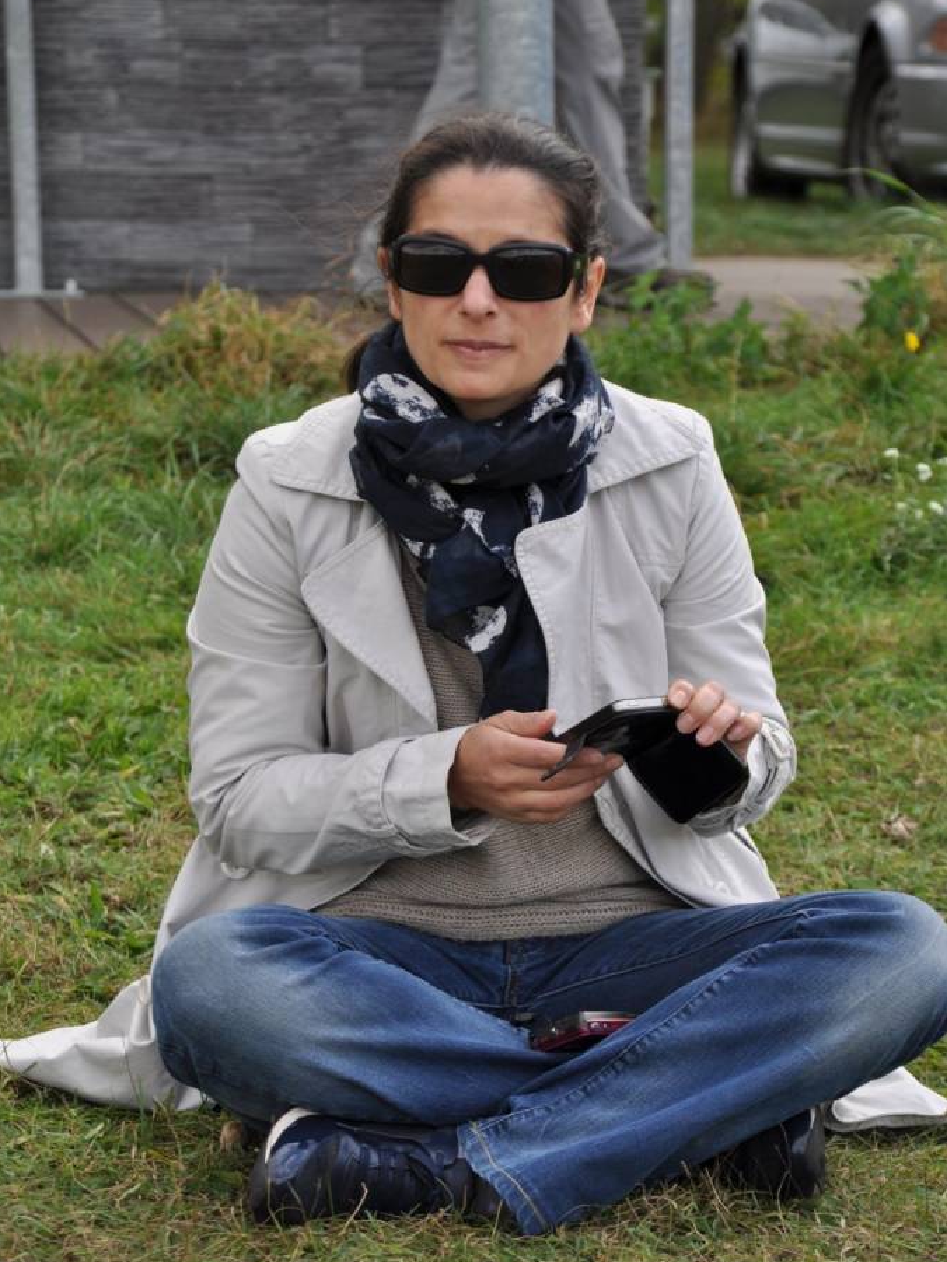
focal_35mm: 180
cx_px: 472
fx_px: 6564
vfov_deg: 11.0
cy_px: 583
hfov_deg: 8.3
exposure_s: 1/320
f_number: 5.3
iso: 200
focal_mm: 110
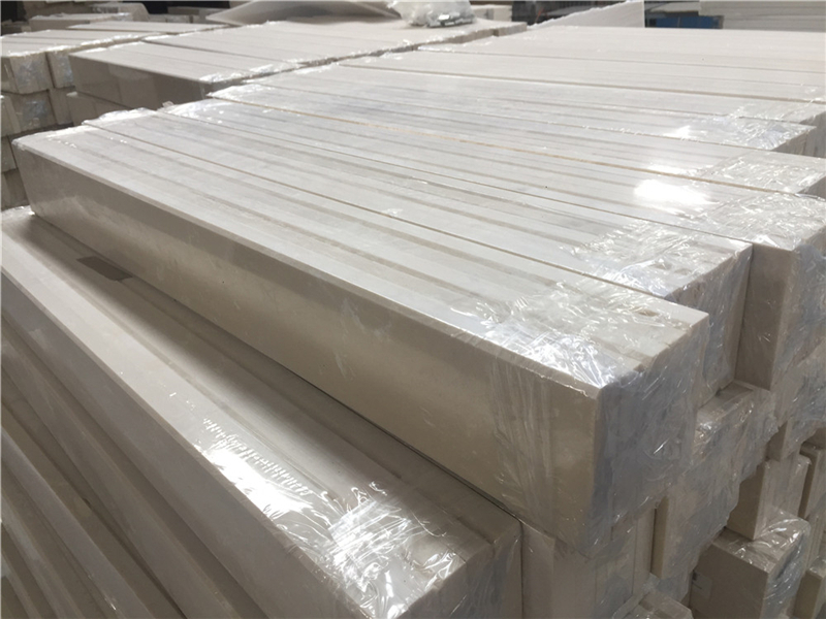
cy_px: 310
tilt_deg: -24.2
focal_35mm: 29
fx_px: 692
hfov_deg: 61.7
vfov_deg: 48.2
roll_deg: +3.3
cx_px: 413
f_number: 2.2
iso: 40
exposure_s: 1/50
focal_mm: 4.15
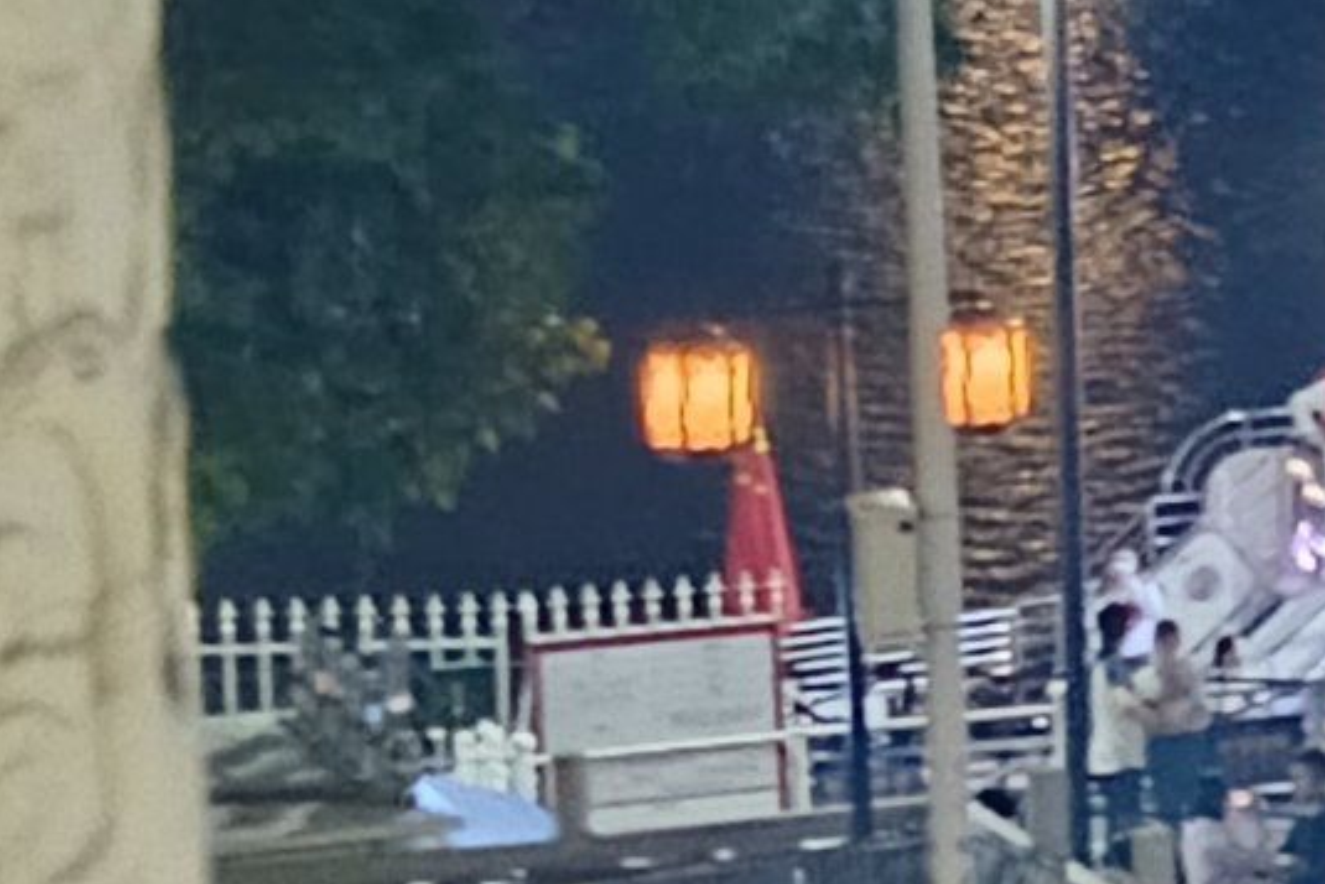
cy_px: 178
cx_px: 2773
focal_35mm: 191
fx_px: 7031
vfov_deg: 7.2
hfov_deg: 9.9
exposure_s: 1/25.1
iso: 2281
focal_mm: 4.05
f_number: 1.8
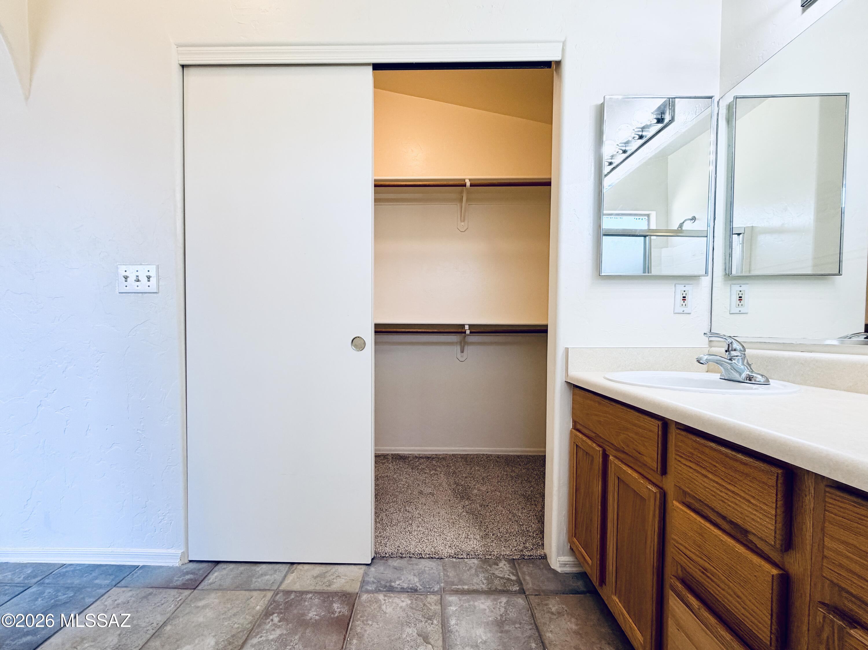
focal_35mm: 14
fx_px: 351
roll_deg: -0.2
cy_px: 325
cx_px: 434
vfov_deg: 85.7
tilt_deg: +1.4
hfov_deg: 102.1
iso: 100
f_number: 2.2
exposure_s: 1/120
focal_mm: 2.22
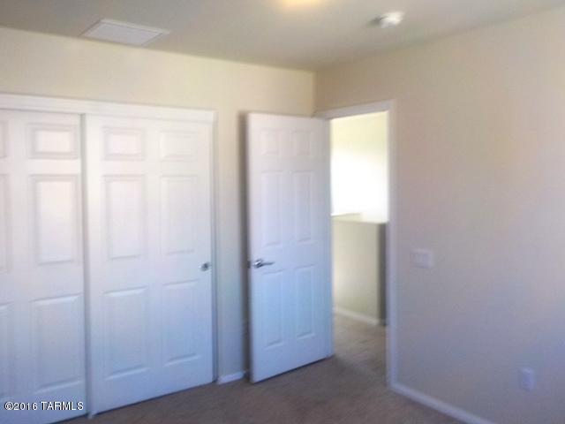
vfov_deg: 46.8
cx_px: 282
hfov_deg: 60.0
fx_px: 490
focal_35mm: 30
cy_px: 212
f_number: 3.3
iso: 125
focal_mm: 4.1
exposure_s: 1/40
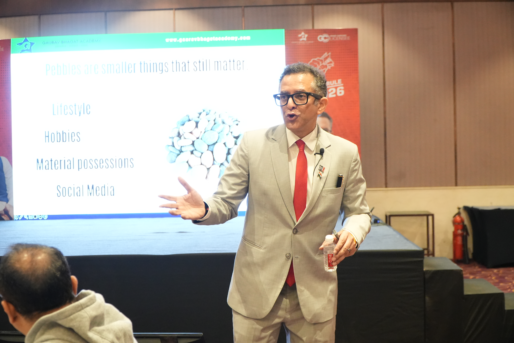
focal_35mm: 48
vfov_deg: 28.1
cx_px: 257
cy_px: 172
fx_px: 685
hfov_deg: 41.1
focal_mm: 32
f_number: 4
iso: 4000
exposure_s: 1/100
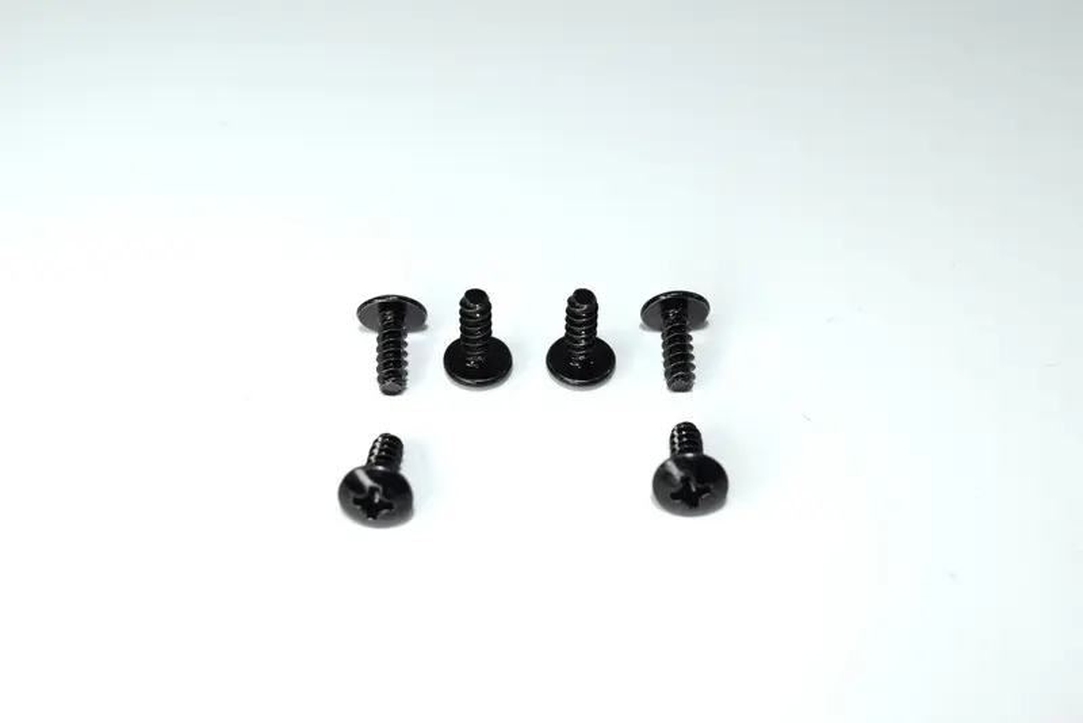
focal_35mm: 54
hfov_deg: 36.9
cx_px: 542
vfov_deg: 25.1
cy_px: 362
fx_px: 1625
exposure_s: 1/60
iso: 100
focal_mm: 36
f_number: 10
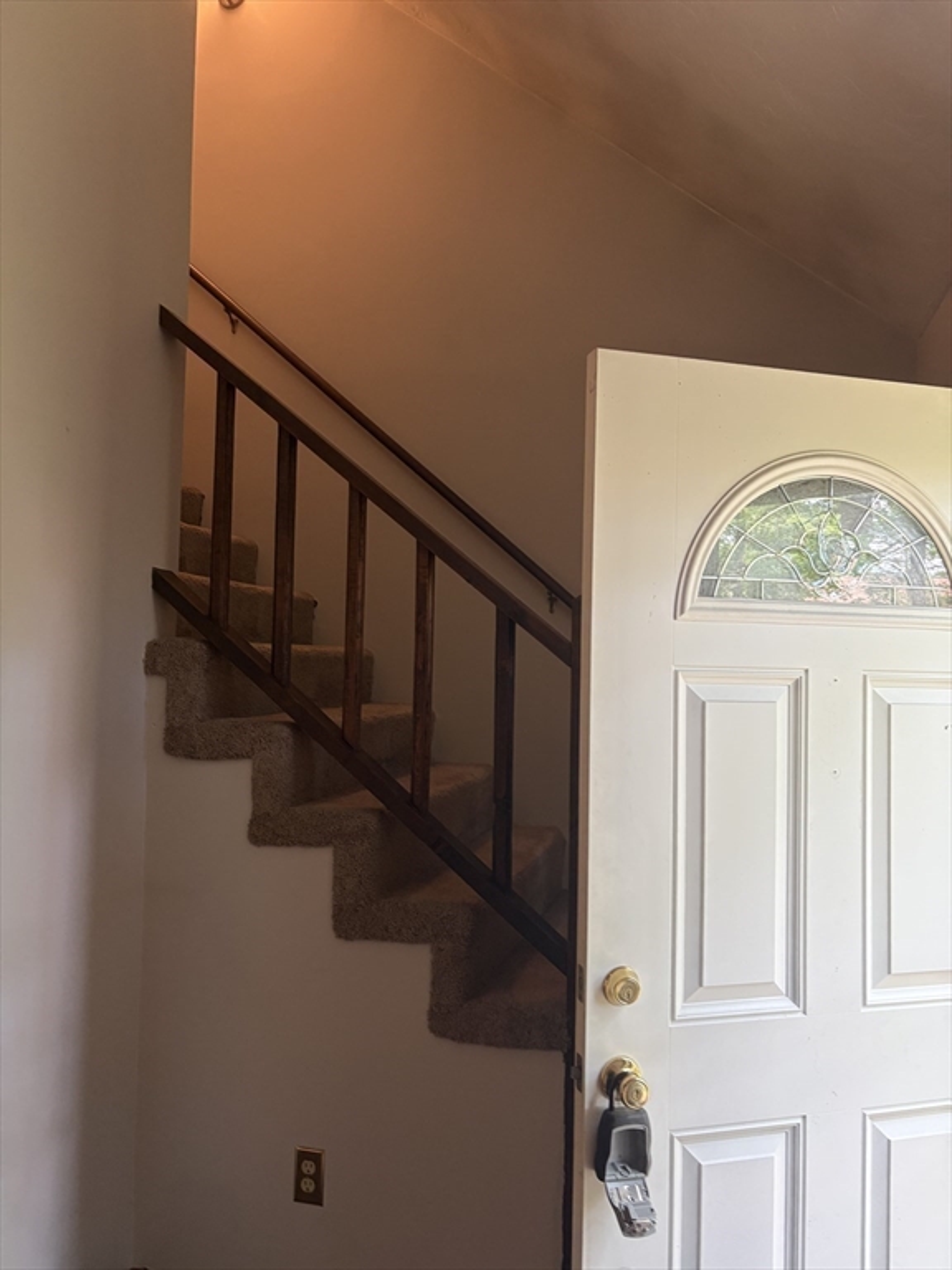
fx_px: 953
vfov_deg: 67.3
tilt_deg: +5.0
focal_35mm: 26
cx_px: 476
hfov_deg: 53.1
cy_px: 635
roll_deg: -0.1
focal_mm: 5.96
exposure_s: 1/65
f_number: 1.6
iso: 125
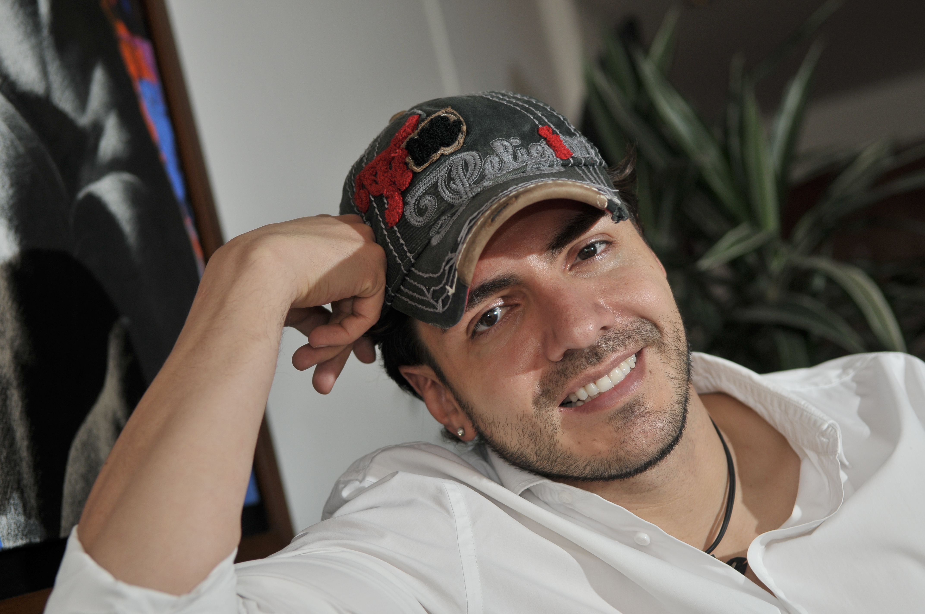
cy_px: 307
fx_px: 1848
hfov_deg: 28.1
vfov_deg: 18.9
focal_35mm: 72
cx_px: 462
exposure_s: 1/320
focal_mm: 48
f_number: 3.2
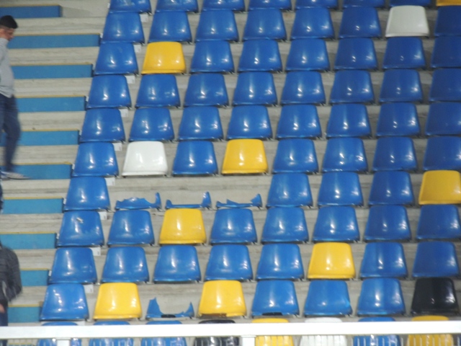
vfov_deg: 3.2
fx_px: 6259
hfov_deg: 4.2
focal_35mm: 470
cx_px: 230
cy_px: 173
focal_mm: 83.8
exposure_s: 1/15
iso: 800
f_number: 4.9
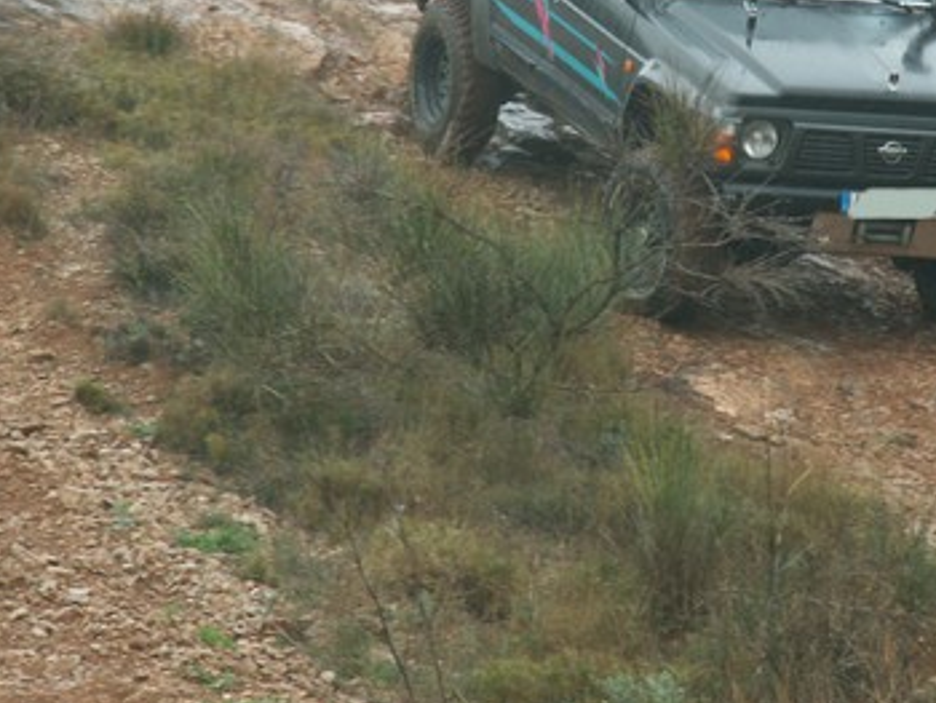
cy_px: 190
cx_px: 682
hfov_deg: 6.7
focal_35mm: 296
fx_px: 8009
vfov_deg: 5.0
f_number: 4
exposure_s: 1/50
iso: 80
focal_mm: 30.21
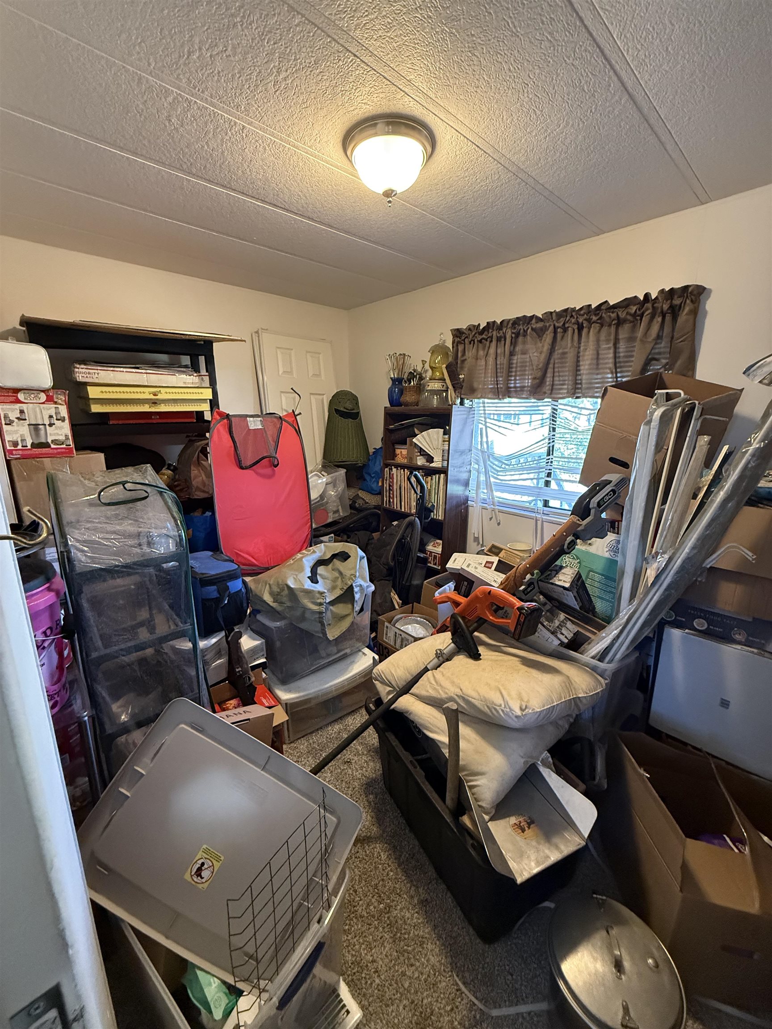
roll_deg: -0.5
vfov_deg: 102.1
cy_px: 514
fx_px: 416
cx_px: 386
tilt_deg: -12.3
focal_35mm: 14
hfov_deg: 85.7
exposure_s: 1/60
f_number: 2.2
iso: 640
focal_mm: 2.22
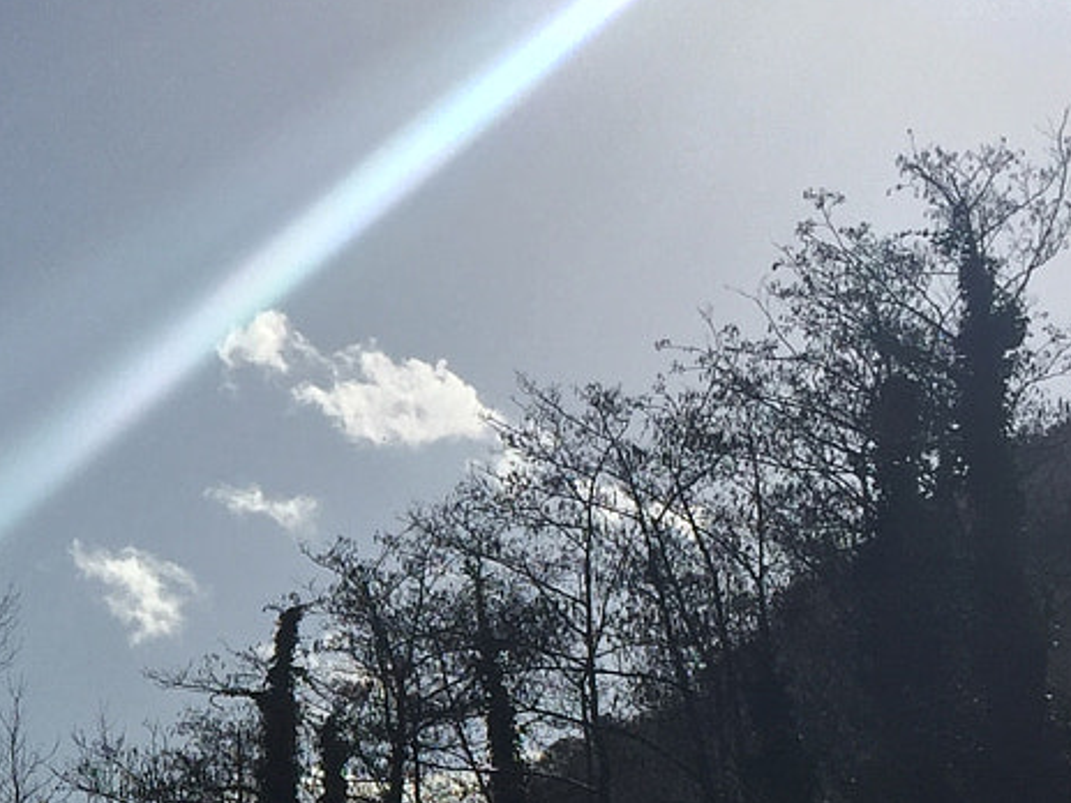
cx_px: -282
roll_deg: -1.5
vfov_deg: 14.6
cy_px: 722
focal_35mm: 100
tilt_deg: +11.9
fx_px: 3094
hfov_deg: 18.4
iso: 32
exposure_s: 1/9901
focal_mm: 4.15
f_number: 2.2
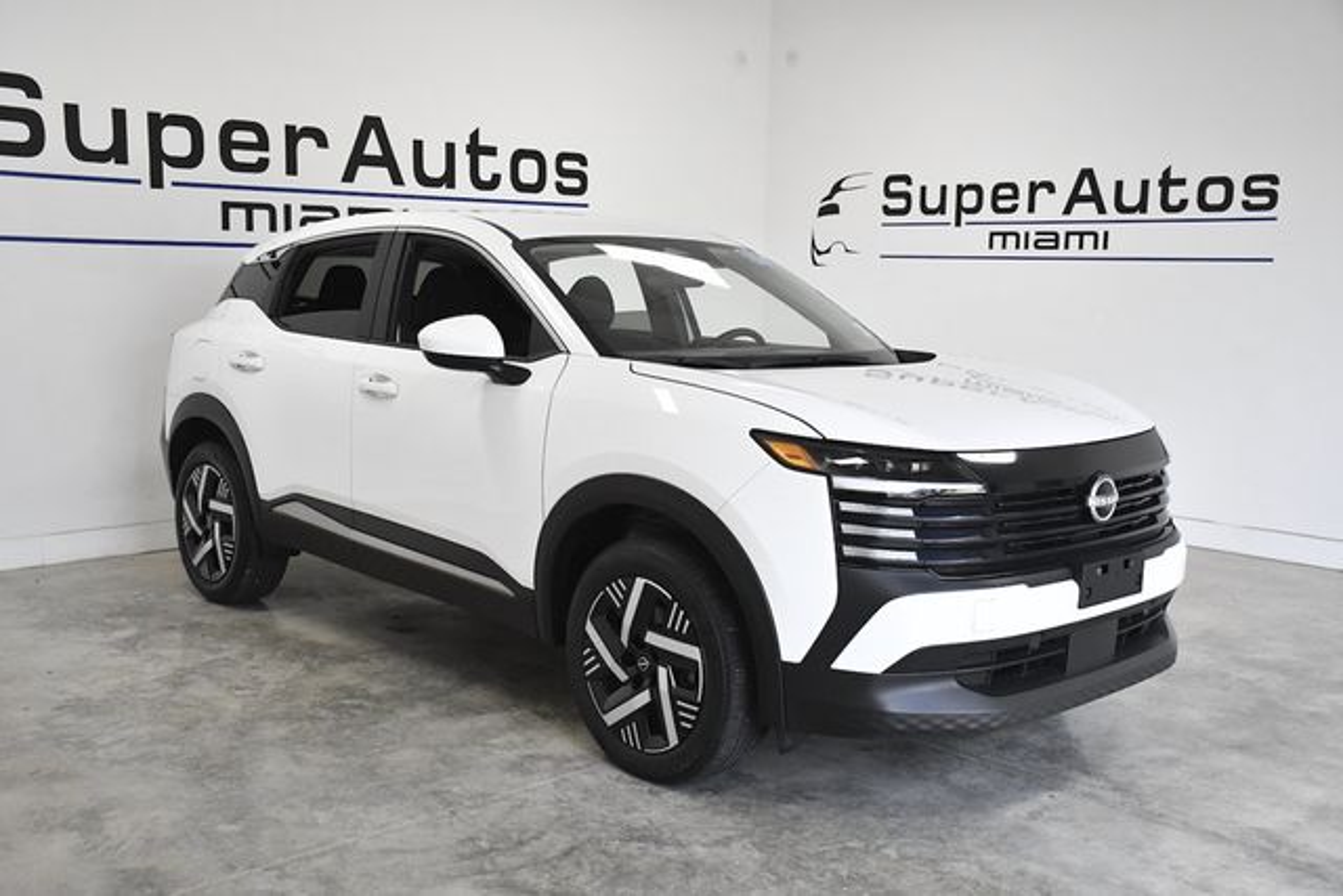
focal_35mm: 36
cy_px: 448
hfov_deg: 53.1
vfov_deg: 36.9
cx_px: 672
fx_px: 1343
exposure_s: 1/1600
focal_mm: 24
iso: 2500
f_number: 4.5
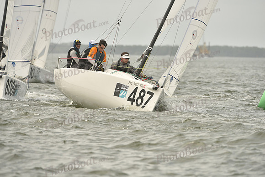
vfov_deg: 4.6
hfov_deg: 6.9
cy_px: 88
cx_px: 132
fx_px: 2209
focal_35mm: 300
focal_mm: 300
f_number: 7.1
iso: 320
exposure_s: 1/1250
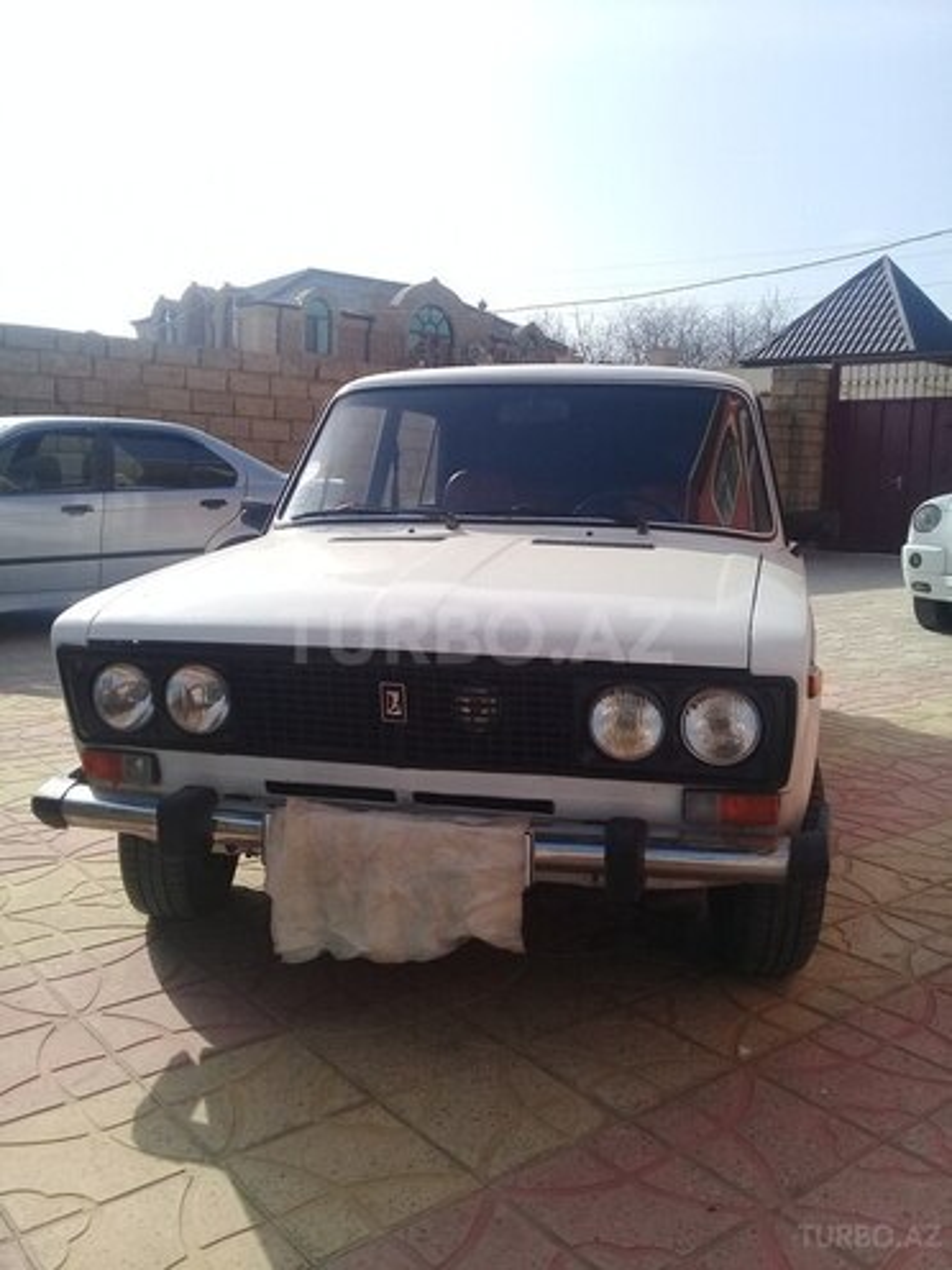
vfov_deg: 58.4
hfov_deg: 45.4
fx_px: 1137
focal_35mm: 31
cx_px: 476
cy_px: 635
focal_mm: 3.3
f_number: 2.2
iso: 50
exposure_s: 1/1495
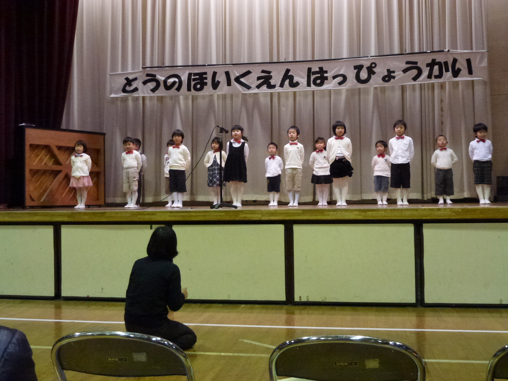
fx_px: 558
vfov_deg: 37.7
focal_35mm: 38
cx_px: 254
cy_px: 190
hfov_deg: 49.0
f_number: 3.8
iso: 800
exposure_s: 1/40
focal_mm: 6.8
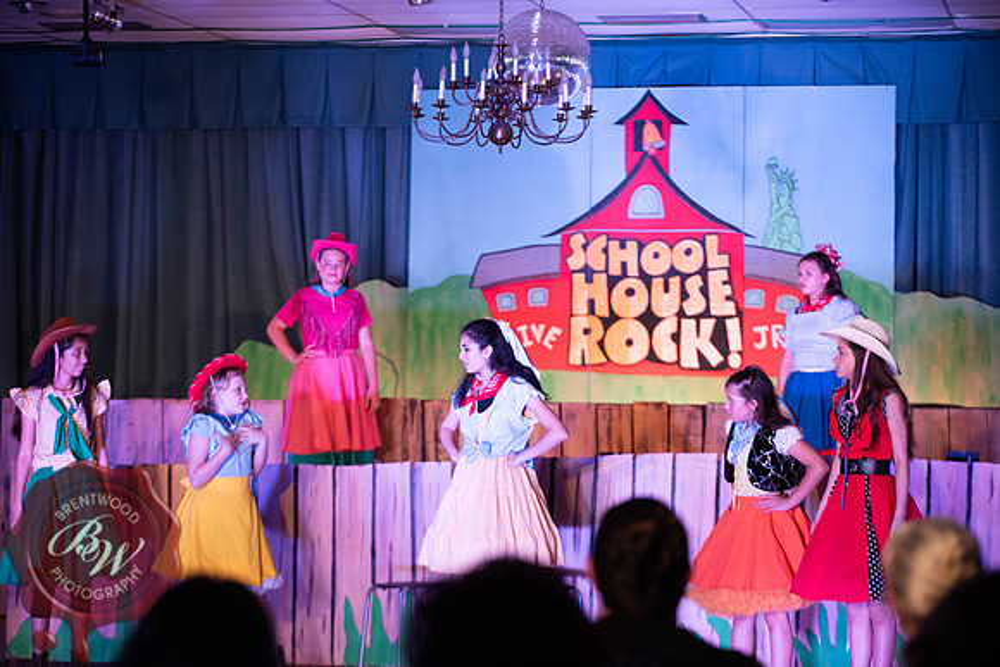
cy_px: 334
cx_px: 500
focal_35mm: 110
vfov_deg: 12.5
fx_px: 3056
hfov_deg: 18.6
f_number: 2.8
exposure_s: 1/125
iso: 800
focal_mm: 110
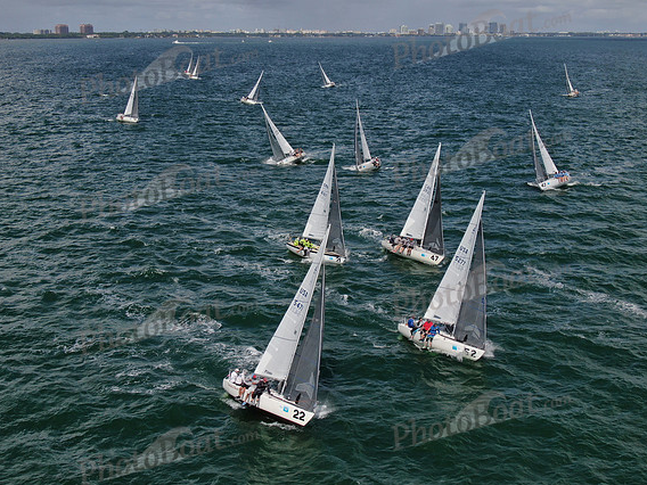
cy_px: 239
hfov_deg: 38.9
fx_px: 916
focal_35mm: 49
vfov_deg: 29.7
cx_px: 326
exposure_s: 1/1600
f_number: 3.8
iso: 100
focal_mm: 8.6
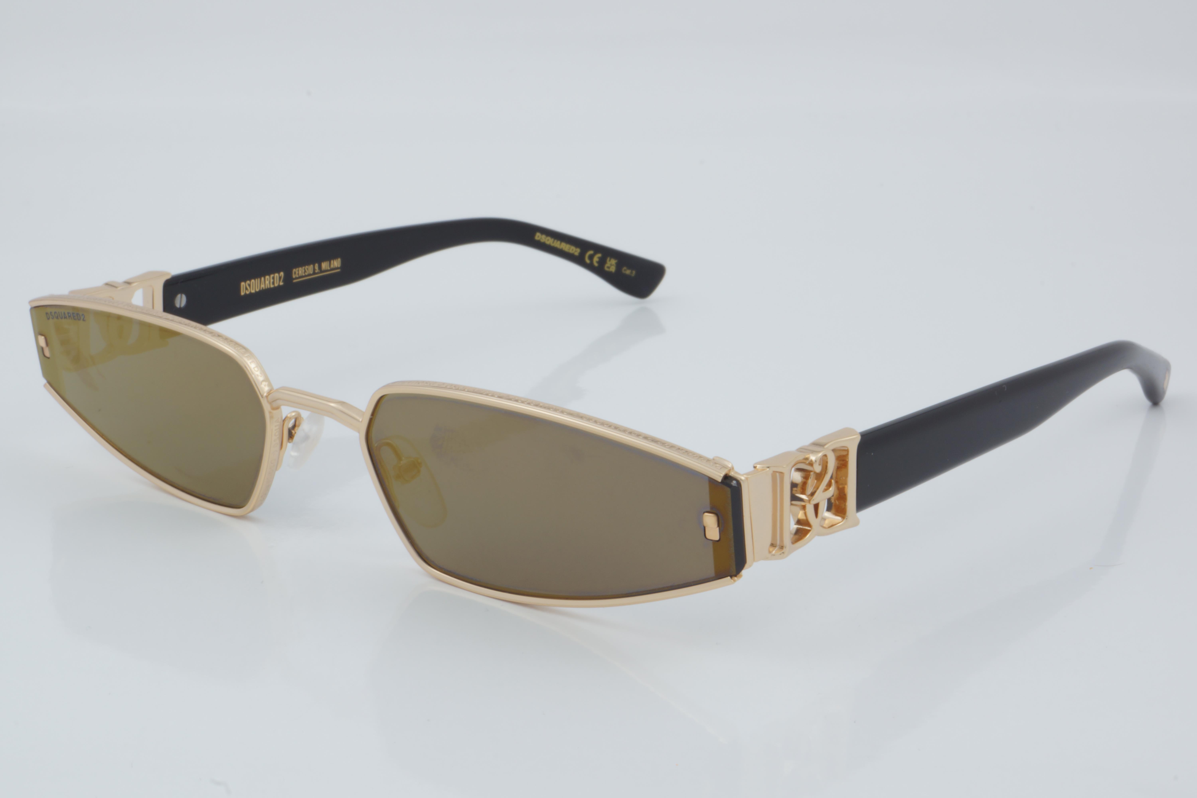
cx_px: 598
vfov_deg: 18.2
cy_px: 399
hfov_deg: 27.0
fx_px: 2494
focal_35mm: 75
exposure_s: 1/4
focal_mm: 50
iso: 100
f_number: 32
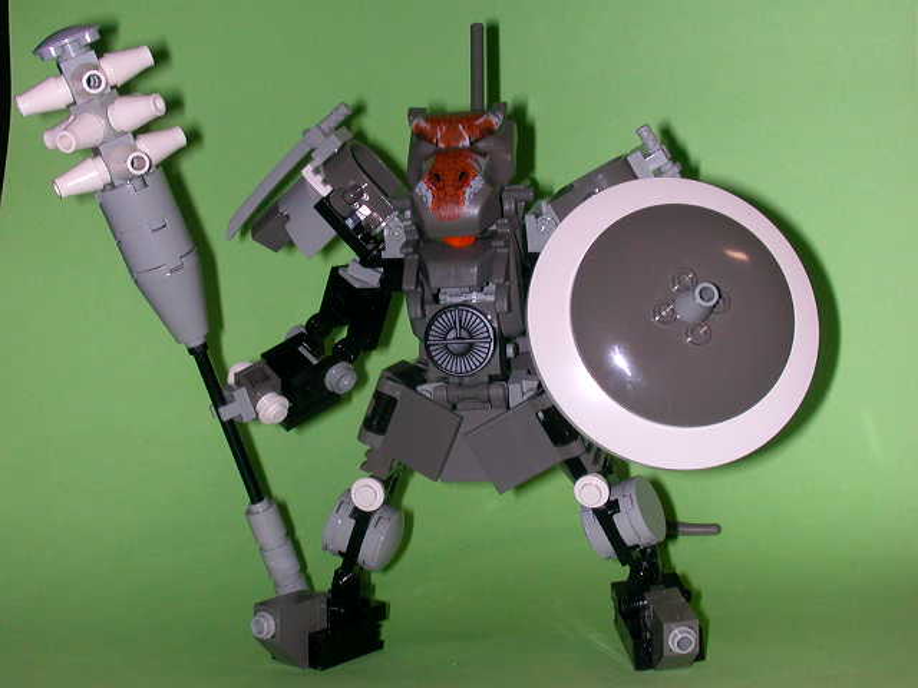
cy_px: 344
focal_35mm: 64
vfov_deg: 22.9
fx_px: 1697
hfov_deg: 30.3
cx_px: 459
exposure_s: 1/59.9
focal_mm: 9.7
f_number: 5.9
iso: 100
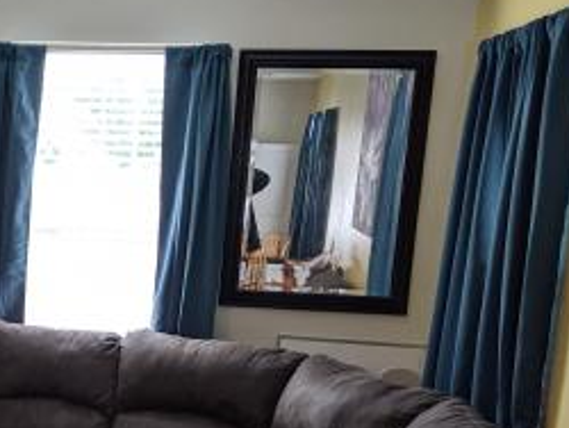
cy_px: 369
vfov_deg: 21.0
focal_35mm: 69
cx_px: -91
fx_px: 1135
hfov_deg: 25.6
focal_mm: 4.44
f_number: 1.8
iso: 78
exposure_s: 1/125
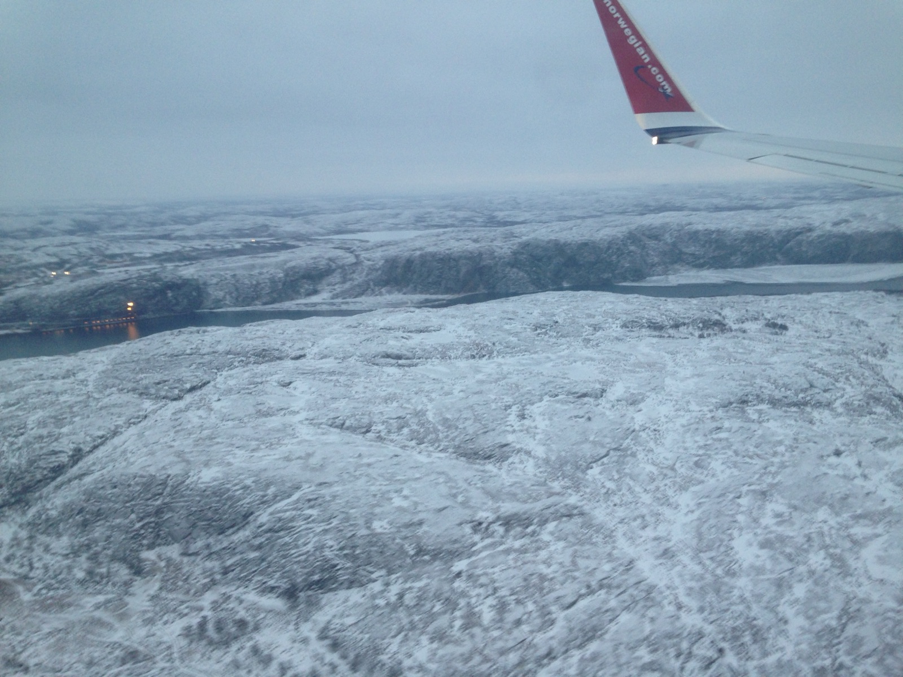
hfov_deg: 55.4
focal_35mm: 33
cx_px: 452
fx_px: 861
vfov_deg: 42.9
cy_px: 338
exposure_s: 1/20
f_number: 2.4
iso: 64
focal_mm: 4.12
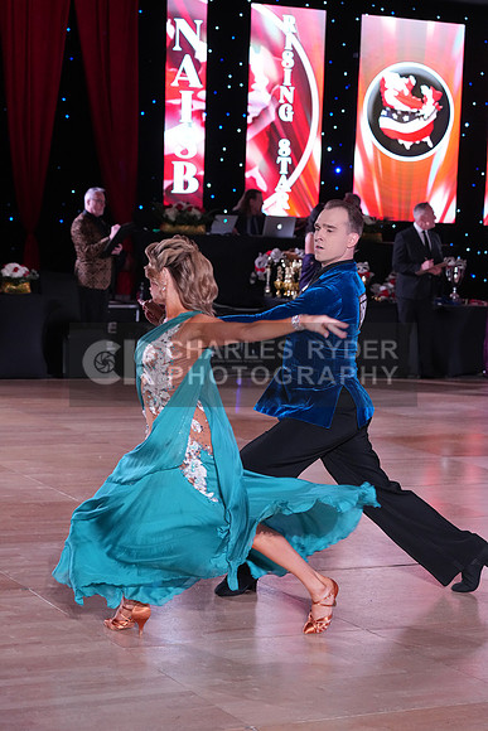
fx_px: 1626
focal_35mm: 80
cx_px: 244
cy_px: 366
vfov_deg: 25.4
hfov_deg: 17.1
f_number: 5
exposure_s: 1/250
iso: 3200
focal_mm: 80
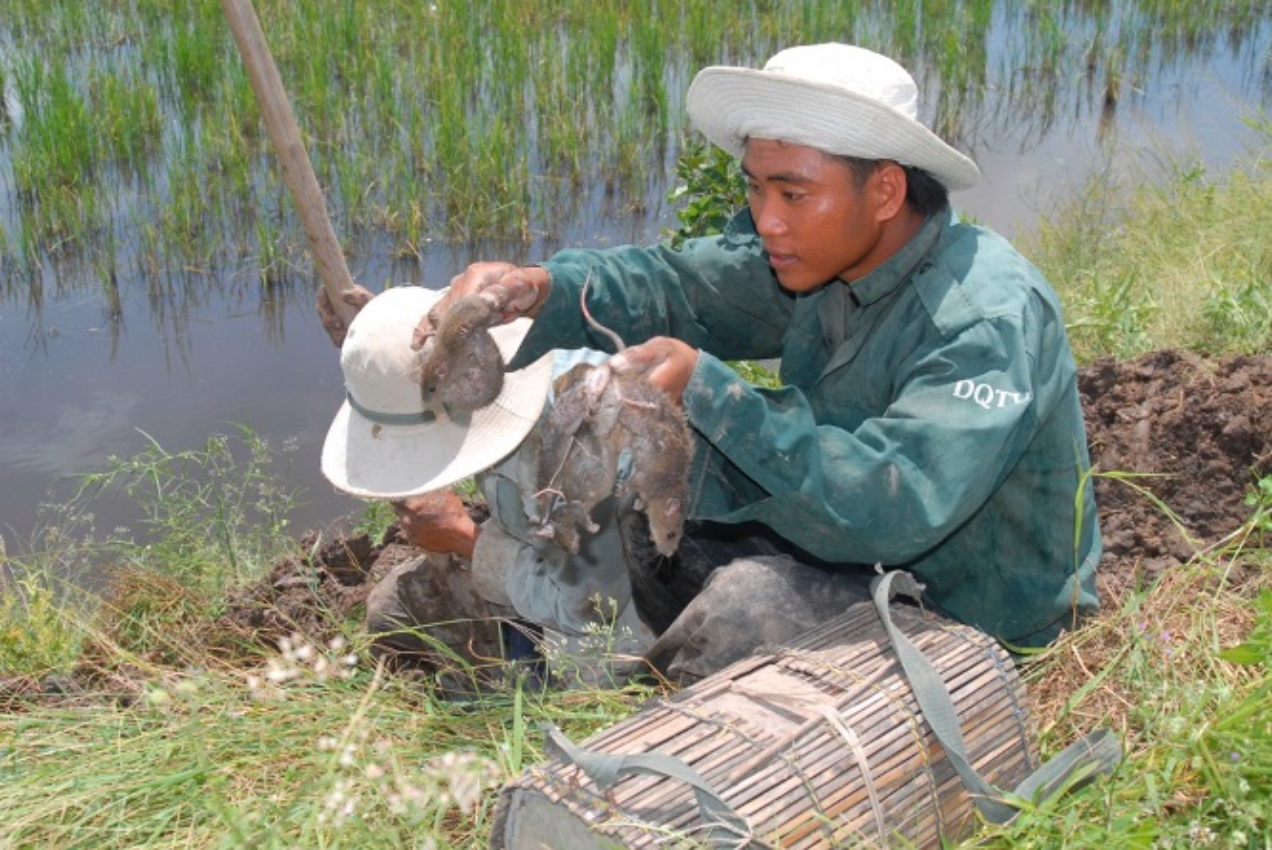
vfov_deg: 31.9
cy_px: 425
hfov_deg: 46.4
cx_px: 636
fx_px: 1485
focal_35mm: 42
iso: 125
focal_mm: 28
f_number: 8
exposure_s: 1/250
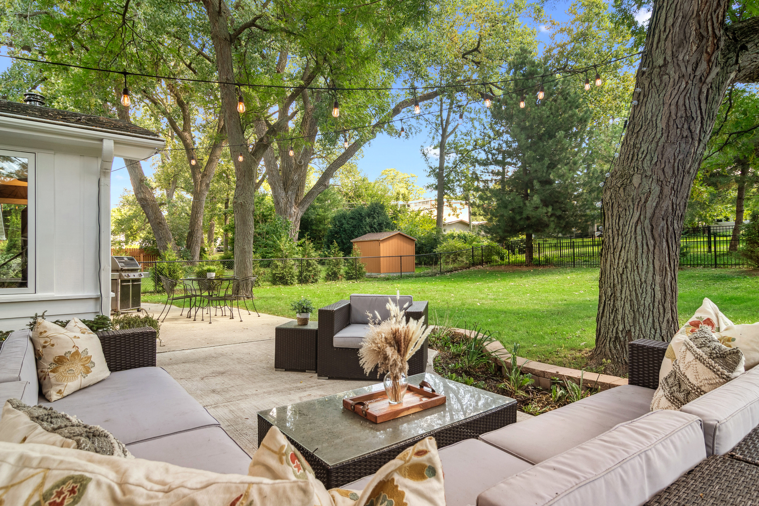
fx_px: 401
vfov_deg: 64.6
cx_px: 380
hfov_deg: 86.9
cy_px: 253
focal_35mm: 19
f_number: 8
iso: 200
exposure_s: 1/50
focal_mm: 13
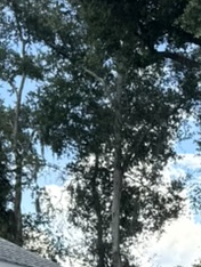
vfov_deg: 16.5
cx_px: 136
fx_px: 811
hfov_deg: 14.1
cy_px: 432
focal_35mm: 105
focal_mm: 6.76
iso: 80
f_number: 1.78
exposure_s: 1/2611
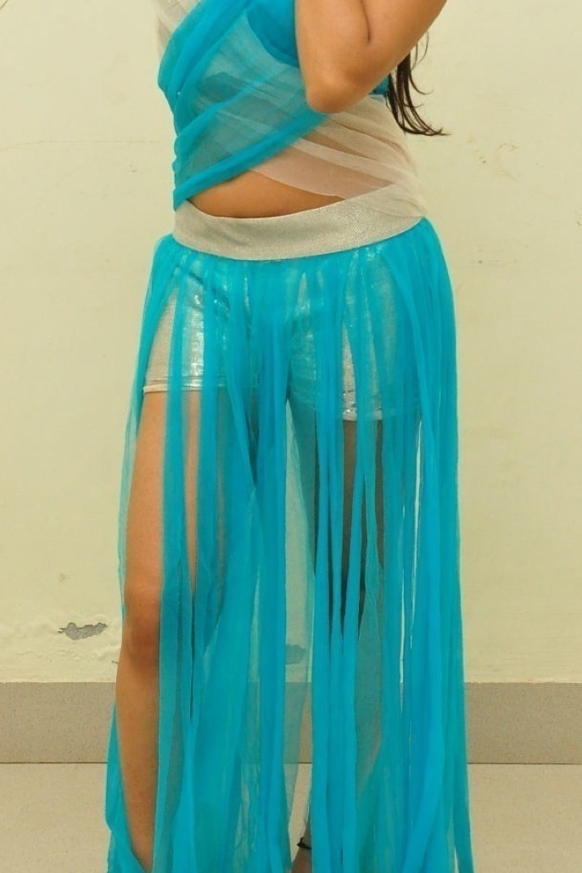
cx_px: 271
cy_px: 305
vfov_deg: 25.6
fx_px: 1914
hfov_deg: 17.3
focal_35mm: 79
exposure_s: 1/125
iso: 1600
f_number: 9
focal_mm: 30
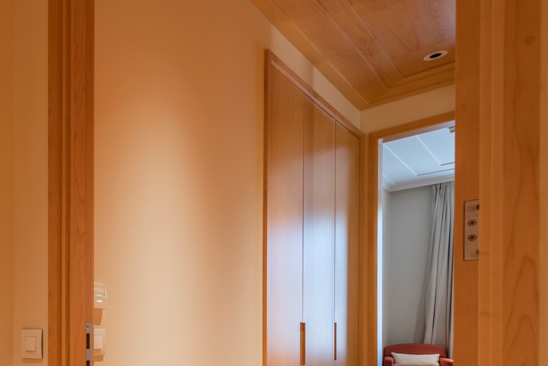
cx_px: -6
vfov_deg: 40.9
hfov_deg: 49.8
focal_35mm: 30
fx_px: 457
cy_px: 314
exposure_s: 1/3
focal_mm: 14
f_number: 5.6
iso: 50
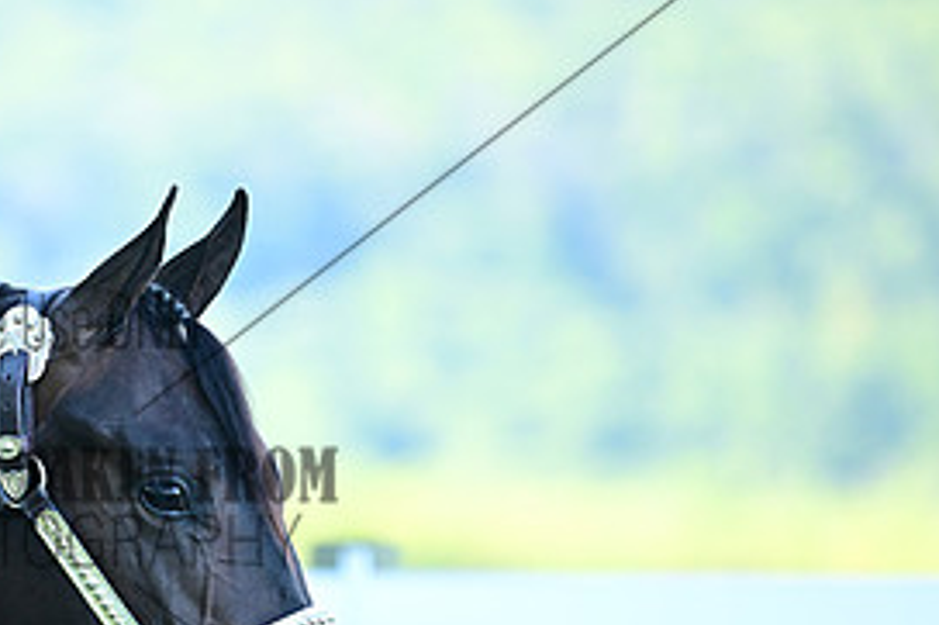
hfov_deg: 4.8
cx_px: 38
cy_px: 502
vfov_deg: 3.2
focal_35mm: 427
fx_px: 11130
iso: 400
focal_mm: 200
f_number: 2.8
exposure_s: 1/427
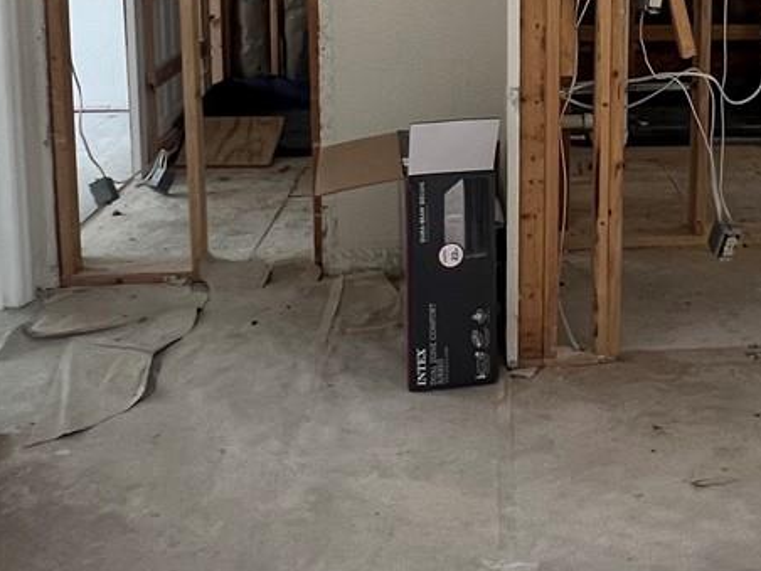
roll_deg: -0.7
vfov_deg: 29.3
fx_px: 1011
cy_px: -8
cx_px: 611
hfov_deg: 39.6
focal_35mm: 46
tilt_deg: -8.1
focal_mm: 1.57
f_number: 1.8
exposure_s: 1/60
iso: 250
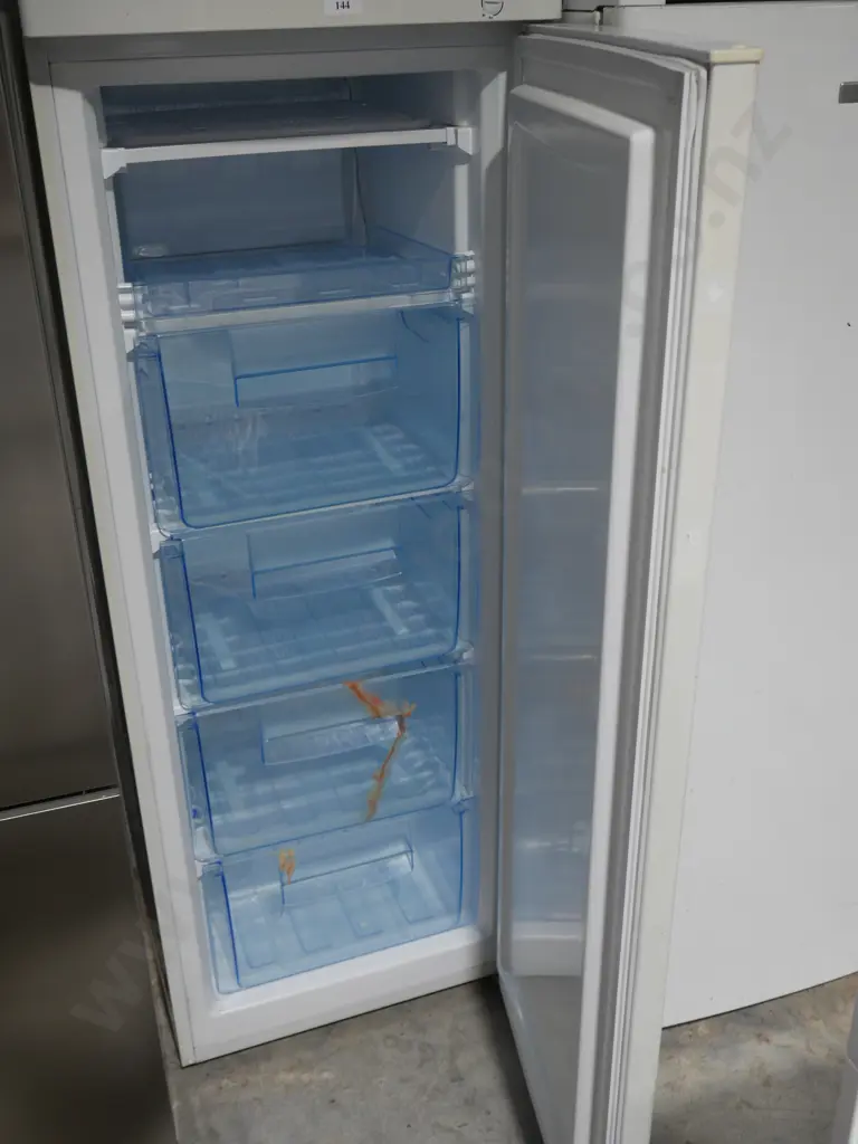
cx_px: 429
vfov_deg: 51.4
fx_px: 1190
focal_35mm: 36
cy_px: 572
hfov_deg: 39.7
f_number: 4
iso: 250
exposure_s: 1/60
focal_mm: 18
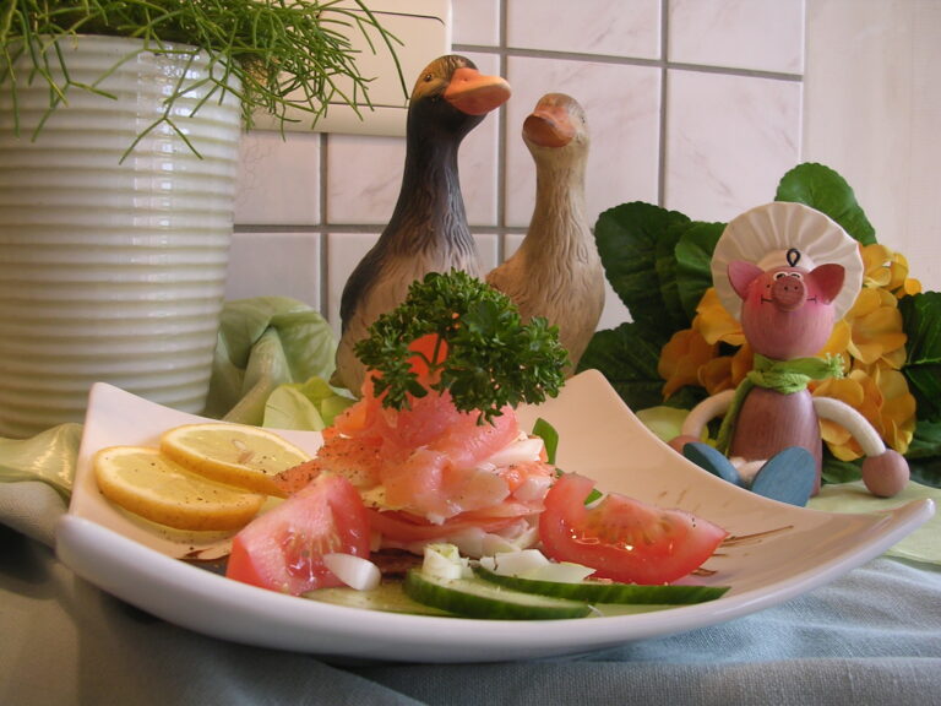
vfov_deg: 37.7
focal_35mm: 38
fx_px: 1033
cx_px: 470
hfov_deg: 49.0
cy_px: 353
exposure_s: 1/93.5
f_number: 2.8
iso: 100
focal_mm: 5.8
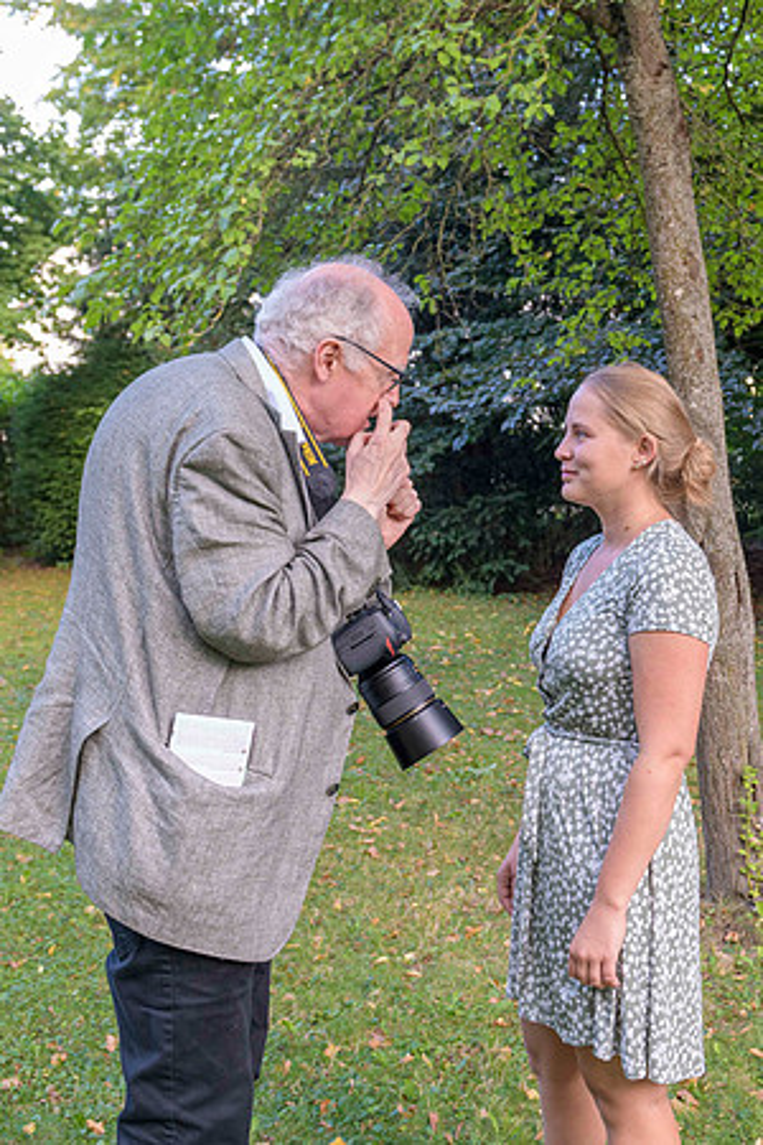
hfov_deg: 27.6
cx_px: 652
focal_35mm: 47
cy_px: 474
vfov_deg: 41.4
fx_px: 1510
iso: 800
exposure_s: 1/60
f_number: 5.6
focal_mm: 27
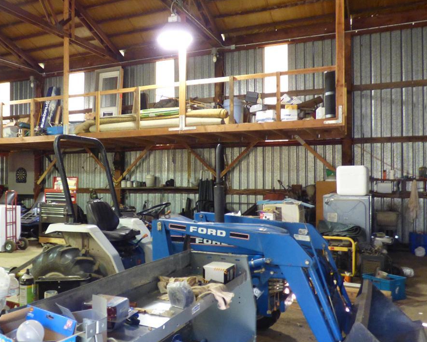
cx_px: 146
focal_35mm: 33
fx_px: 417
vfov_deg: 44.5
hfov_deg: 53.3
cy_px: 177
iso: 400
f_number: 2.8
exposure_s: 1/15
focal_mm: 3.58
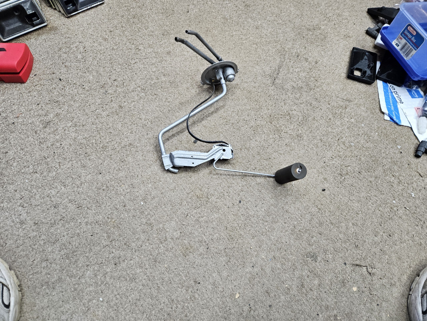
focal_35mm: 23
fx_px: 284
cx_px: 214
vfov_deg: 58.9
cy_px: 160
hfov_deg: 73.9
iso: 250
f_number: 1.8
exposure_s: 1/120
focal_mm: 5.4
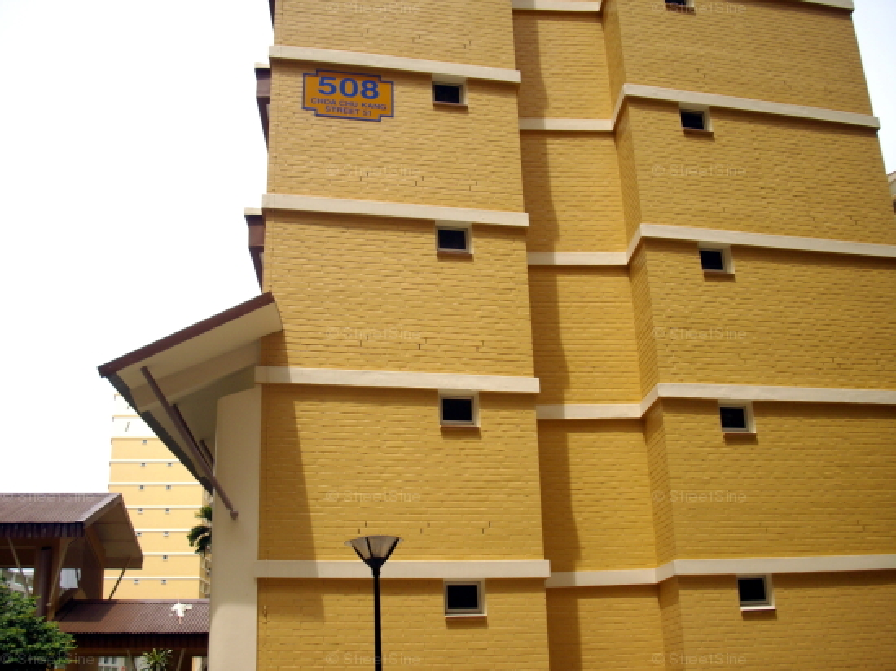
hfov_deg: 50.2
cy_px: 336
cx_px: 448
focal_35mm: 37
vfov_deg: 38.6
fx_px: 957
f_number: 5.6
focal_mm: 6.2
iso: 80
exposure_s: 1/160
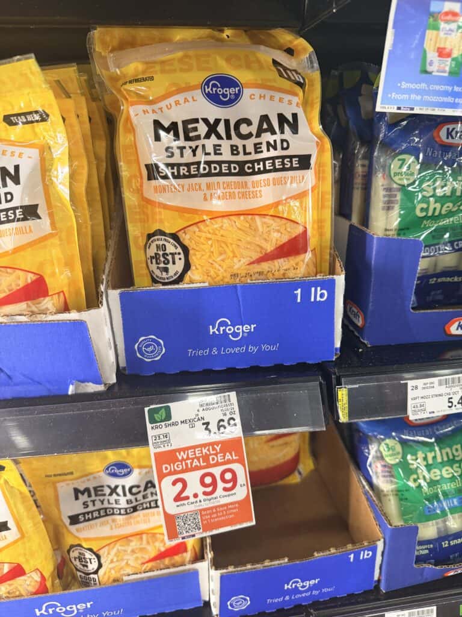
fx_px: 427
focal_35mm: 24
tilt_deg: -21.8
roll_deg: +0.1
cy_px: 308
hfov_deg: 56.8
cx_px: 231
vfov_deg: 71.6
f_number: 1.78
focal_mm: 6.76
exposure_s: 1/44
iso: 200
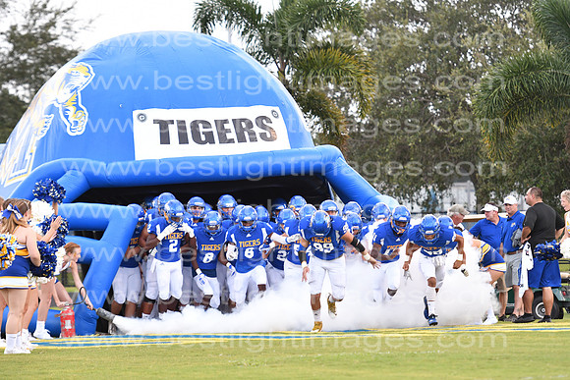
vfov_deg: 5.9
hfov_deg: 8.9
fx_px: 3682
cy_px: 190
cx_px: 285
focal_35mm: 232
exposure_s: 1/500
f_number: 3.2
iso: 800
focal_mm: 155
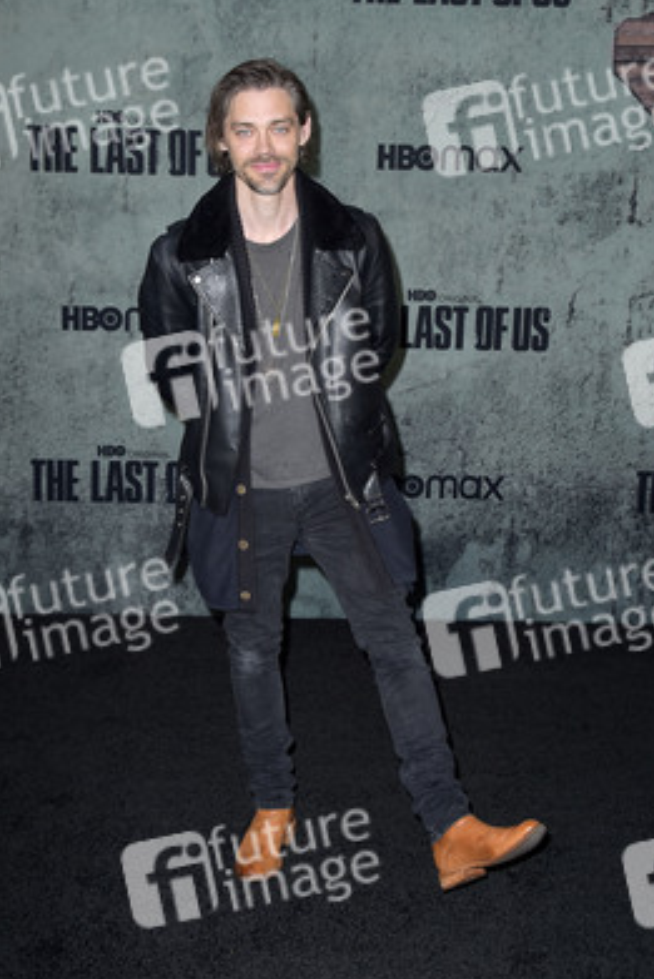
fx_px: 1252
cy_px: 493
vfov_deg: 42.7
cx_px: 324
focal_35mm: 46
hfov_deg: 29.3
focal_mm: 45
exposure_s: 1/250
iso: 640
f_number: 6.3
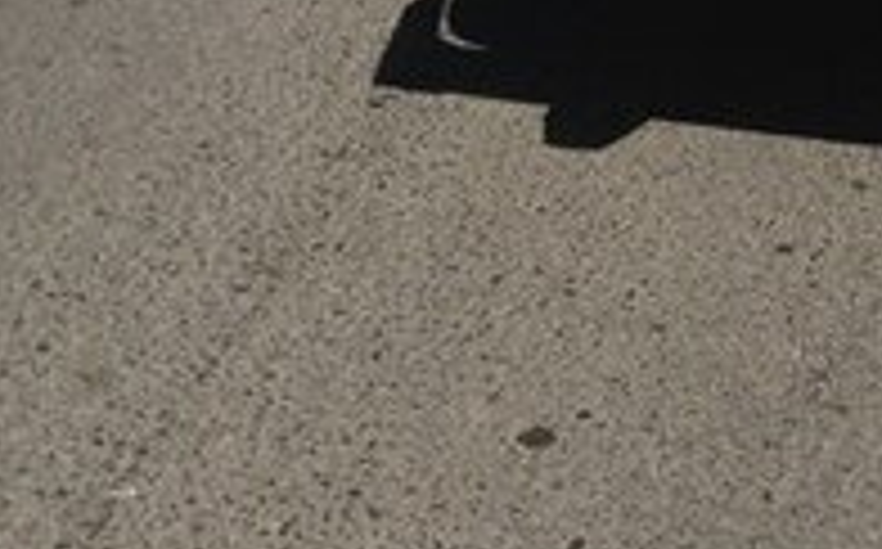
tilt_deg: -12.3
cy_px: -295
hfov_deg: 17.2
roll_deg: -5.1
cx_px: 940
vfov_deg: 10.6
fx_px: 2833
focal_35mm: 118
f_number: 2.4
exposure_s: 1/4926
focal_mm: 4.12
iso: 50
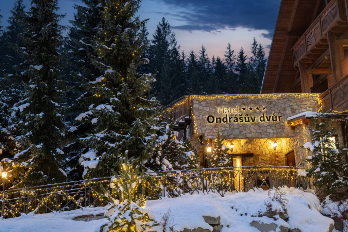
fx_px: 483
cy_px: 116
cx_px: 174
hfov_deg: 39.6
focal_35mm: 50
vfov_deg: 27.0
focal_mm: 50
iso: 800
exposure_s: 1/8
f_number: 5.6
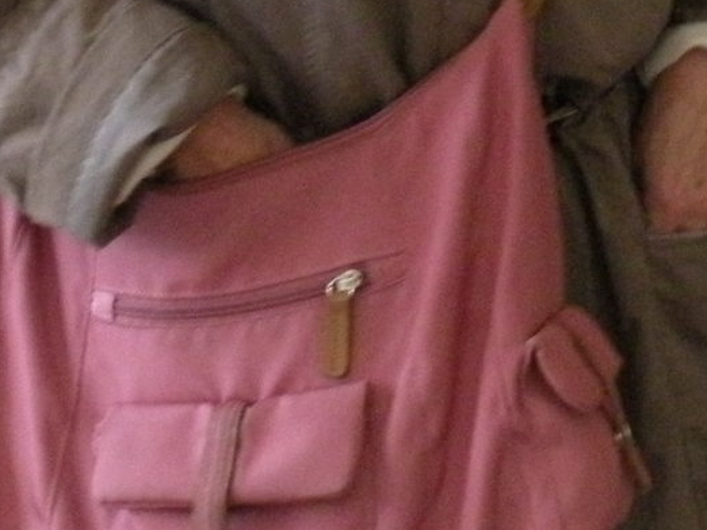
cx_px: 838
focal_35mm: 106
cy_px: -460
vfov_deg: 12.6
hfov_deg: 17.7
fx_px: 2164
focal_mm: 4.7
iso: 400
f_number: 2.8
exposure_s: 1/29.7
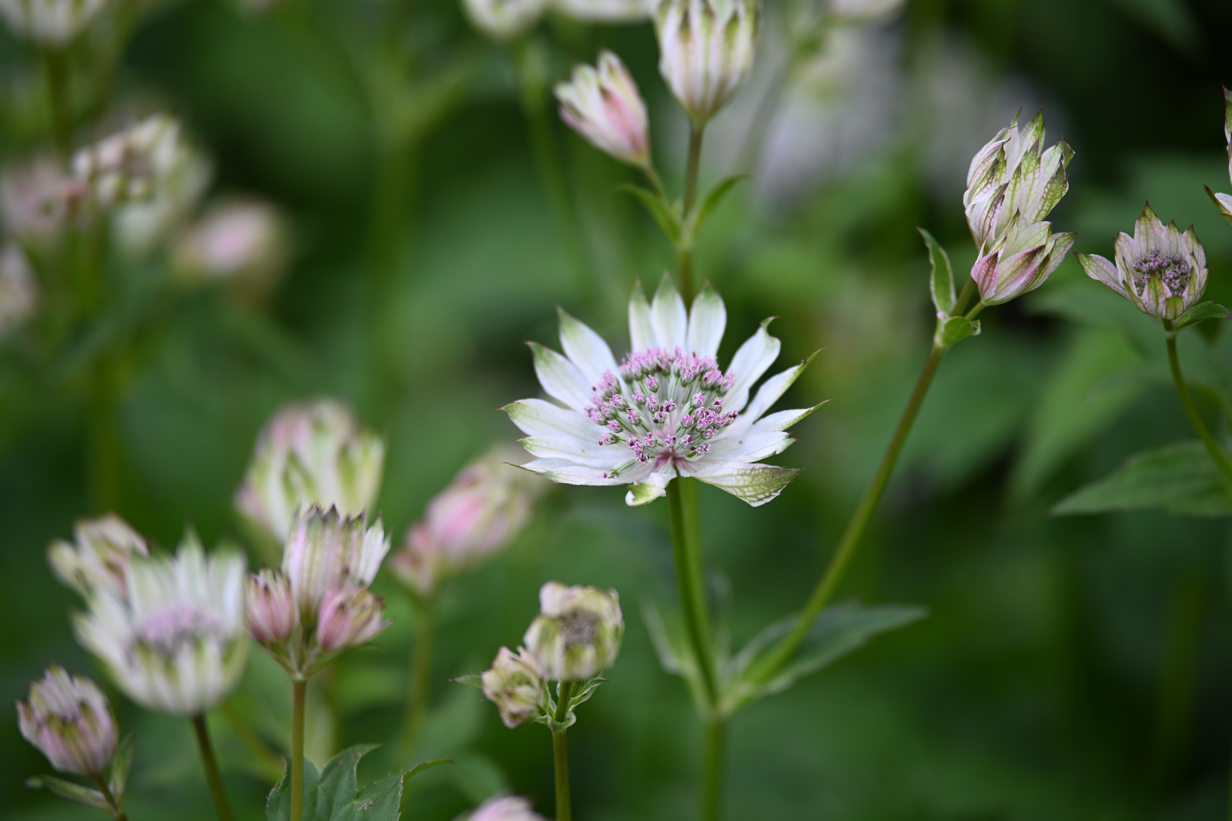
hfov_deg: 15.2
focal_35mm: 135
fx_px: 4620
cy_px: 410
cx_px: 616
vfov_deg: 10.2
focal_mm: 90
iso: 200
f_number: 2.2
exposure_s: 1/1250
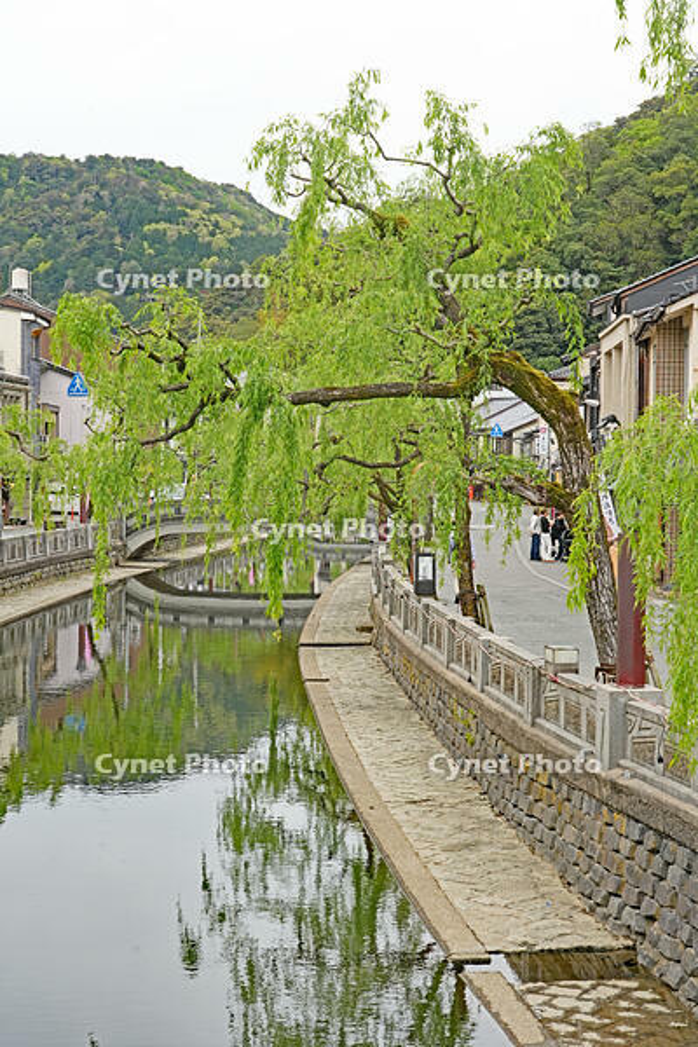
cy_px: 524
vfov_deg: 32.9
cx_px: 349
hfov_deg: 22.3
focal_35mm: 61
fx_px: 1774
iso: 400
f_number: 11
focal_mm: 61
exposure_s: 1/160
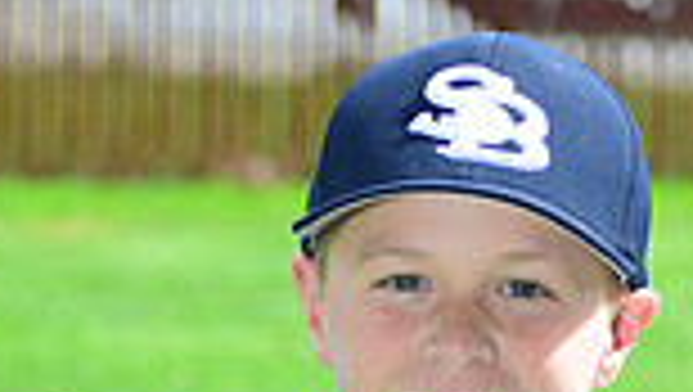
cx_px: 518
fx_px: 8406
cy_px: 719
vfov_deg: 2.7
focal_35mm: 457
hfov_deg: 4.7
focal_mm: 116
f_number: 8
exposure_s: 1/200
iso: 200
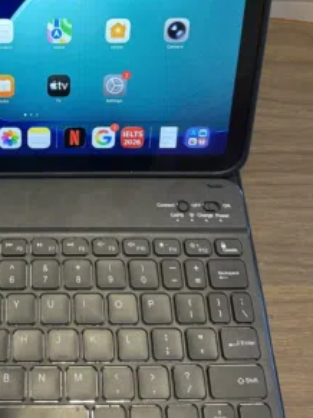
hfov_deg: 31.6
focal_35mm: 44
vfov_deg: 41.8
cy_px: 111
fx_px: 531
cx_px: 43
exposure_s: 1/86
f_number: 1.78
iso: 250
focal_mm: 6.86
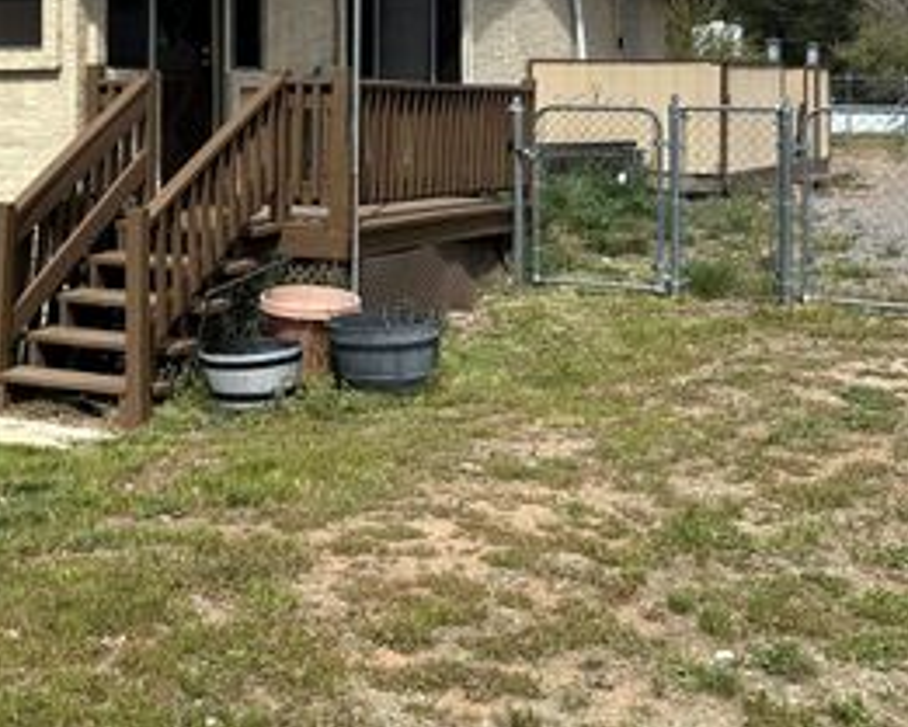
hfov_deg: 31.7
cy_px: 78
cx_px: 59
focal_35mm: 56
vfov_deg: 26.3
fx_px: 1505
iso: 80
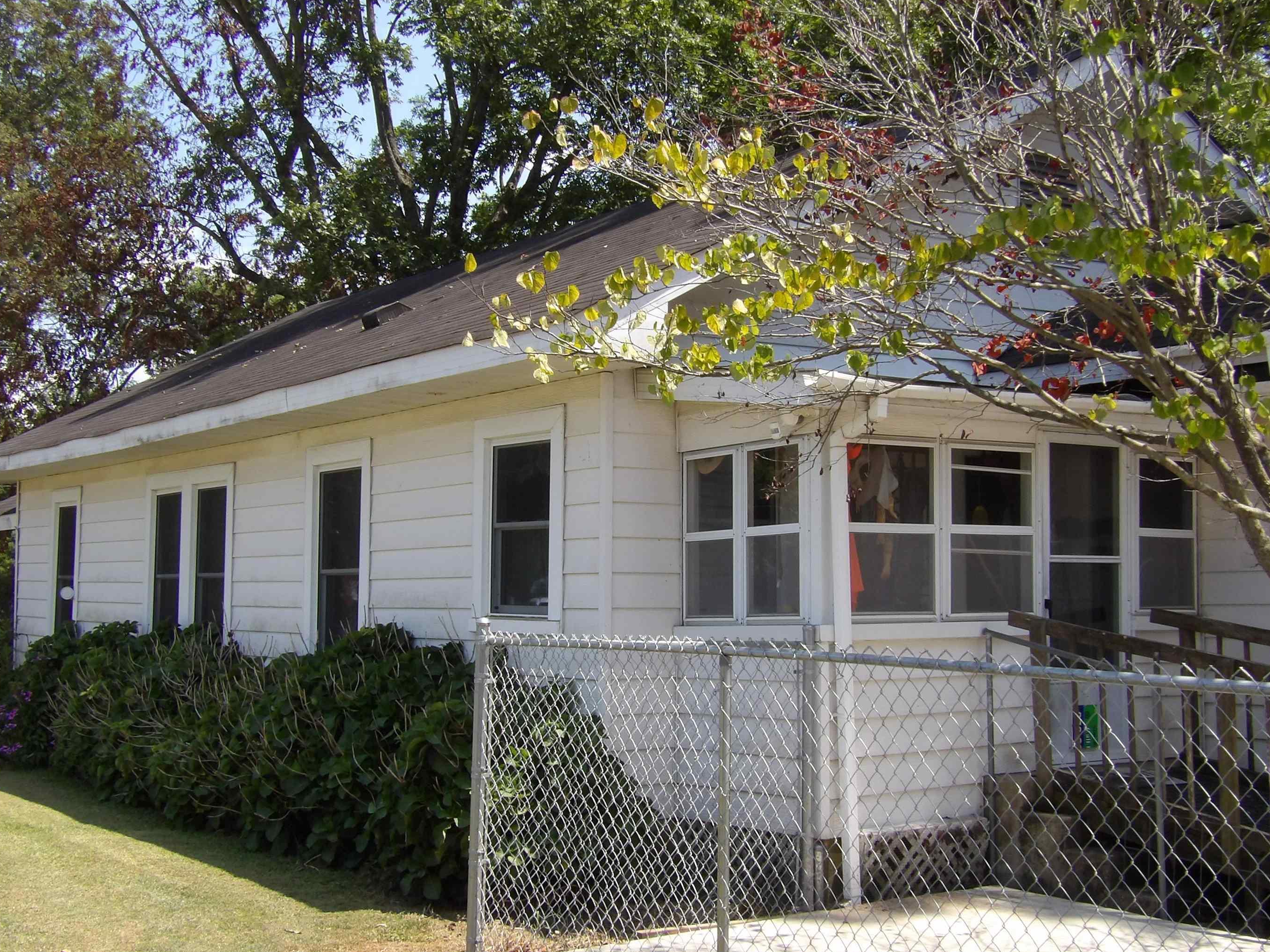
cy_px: 526
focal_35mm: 44
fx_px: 1614
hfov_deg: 42.9
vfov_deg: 32.8
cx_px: 635
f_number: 7.4
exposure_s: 1/121
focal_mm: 7
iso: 100
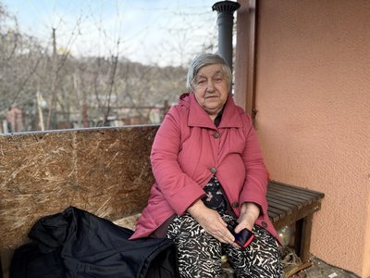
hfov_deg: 71.6
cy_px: 139
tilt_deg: -7.4
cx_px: 185
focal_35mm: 24
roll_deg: +0.6
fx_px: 257
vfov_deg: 56.8
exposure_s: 1/227
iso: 80
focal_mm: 6.76
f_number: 1.78
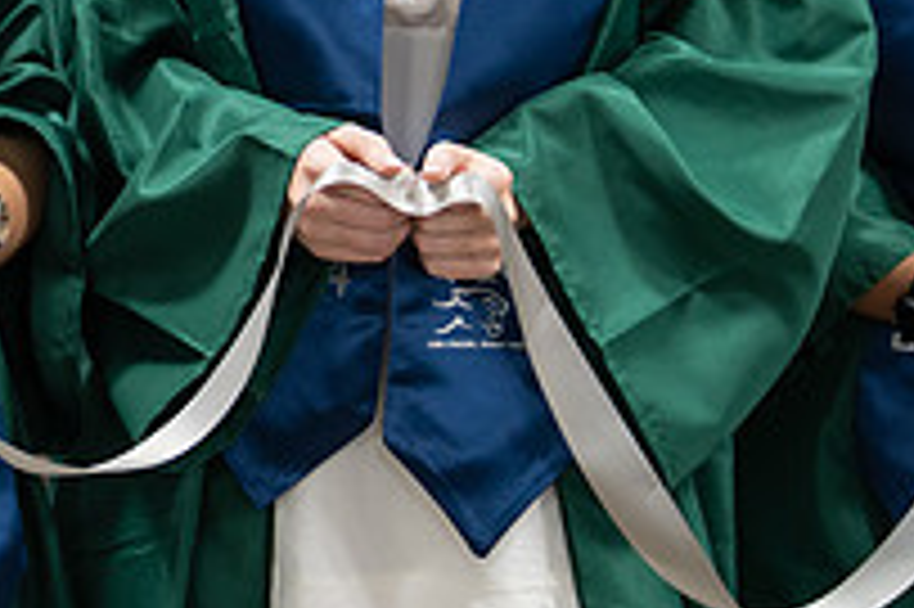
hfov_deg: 13.9
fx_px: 3628
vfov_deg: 9.5
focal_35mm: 143
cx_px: -180
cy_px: -61
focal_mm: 50
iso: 500
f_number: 1.2
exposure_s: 1/320
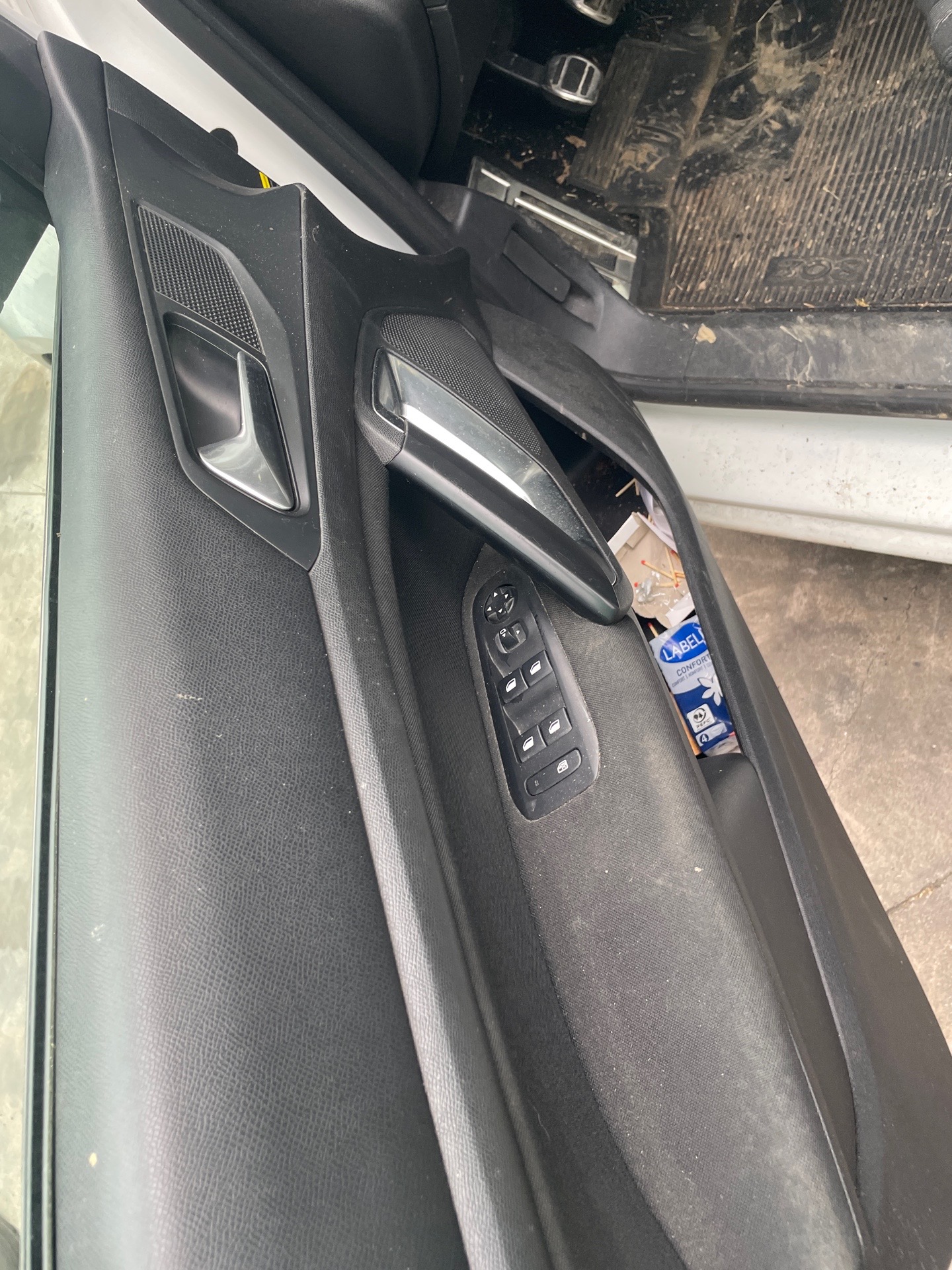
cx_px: 476
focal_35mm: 26
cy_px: 635
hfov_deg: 53.1
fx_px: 953
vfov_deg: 67.3
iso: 125
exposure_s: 1/121
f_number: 1.6
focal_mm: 4.2
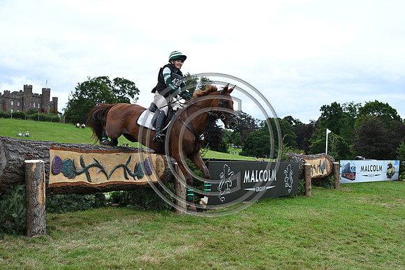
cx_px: 202
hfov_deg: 39.6
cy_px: 135
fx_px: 563
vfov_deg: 27.0
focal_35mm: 50
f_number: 5.6
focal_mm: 50
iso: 900
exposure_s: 1/1250
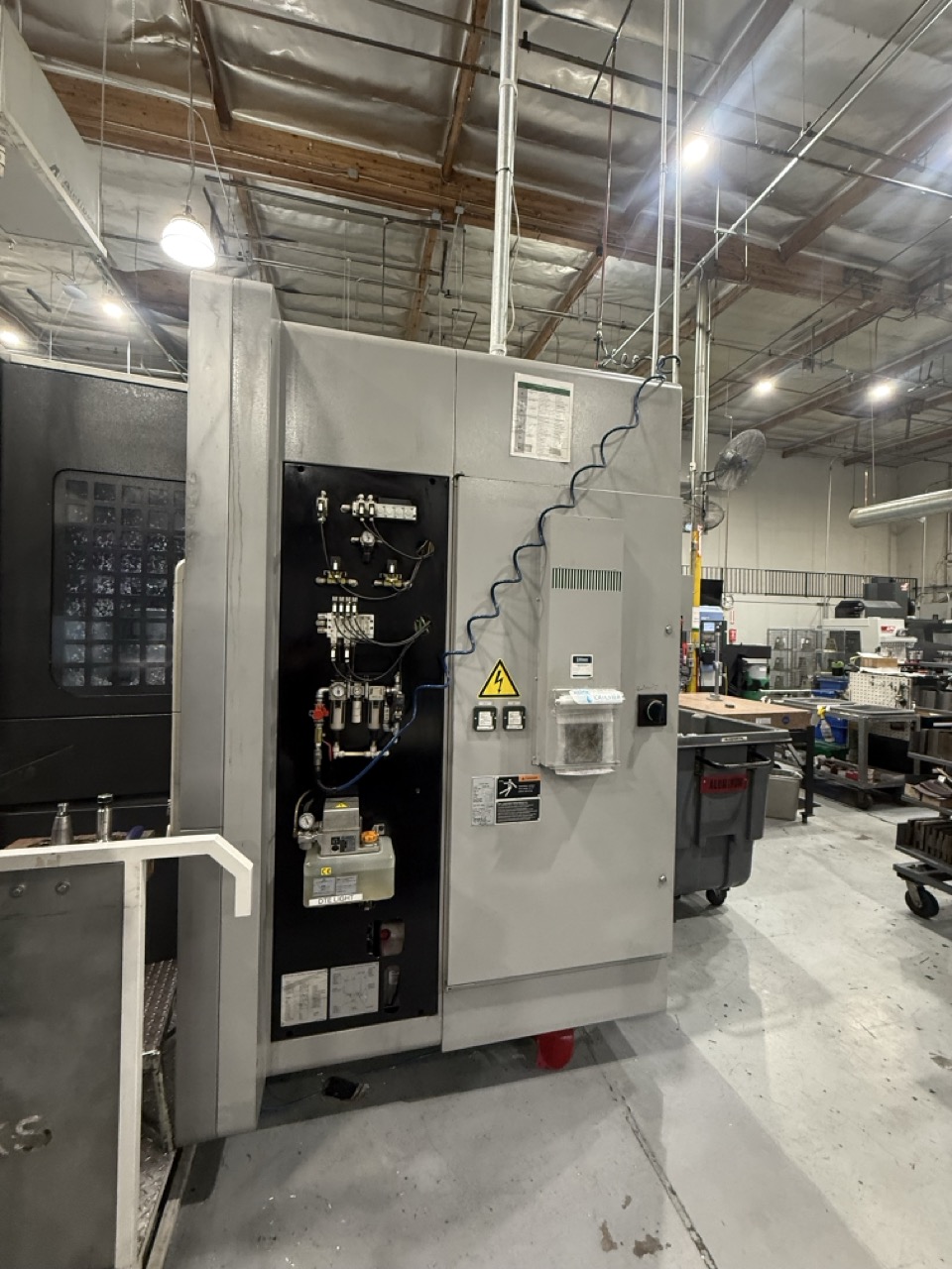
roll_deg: -1.8
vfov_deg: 102.1
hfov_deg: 85.7
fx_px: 513
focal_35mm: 14
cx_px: 476
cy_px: 634
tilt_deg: -2.1
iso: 320
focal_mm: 2.22
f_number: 2.2
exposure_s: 1/99
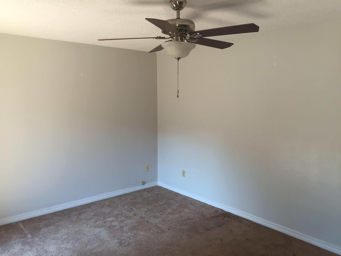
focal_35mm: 29
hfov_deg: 61.7
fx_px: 286
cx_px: 170
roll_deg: -0.2
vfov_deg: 48.2
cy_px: 128
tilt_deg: -7.4
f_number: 2.2
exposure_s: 1/120
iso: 50
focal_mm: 4.15
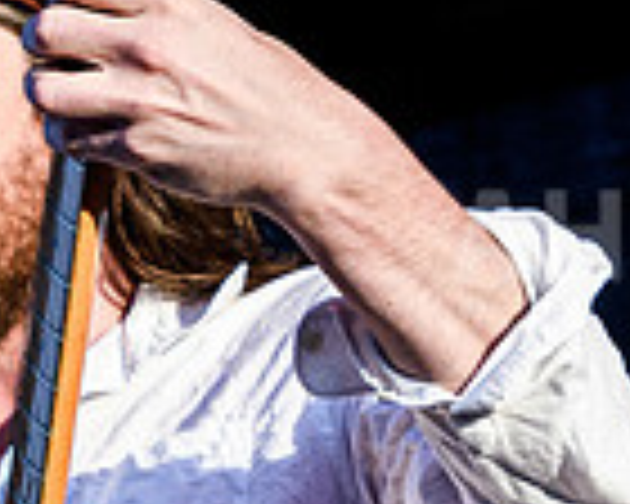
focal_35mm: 236
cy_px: 600
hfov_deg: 8.1
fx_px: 4400
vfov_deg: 6.5
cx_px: -98
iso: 2000
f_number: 5.6
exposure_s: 1/3200
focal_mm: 35
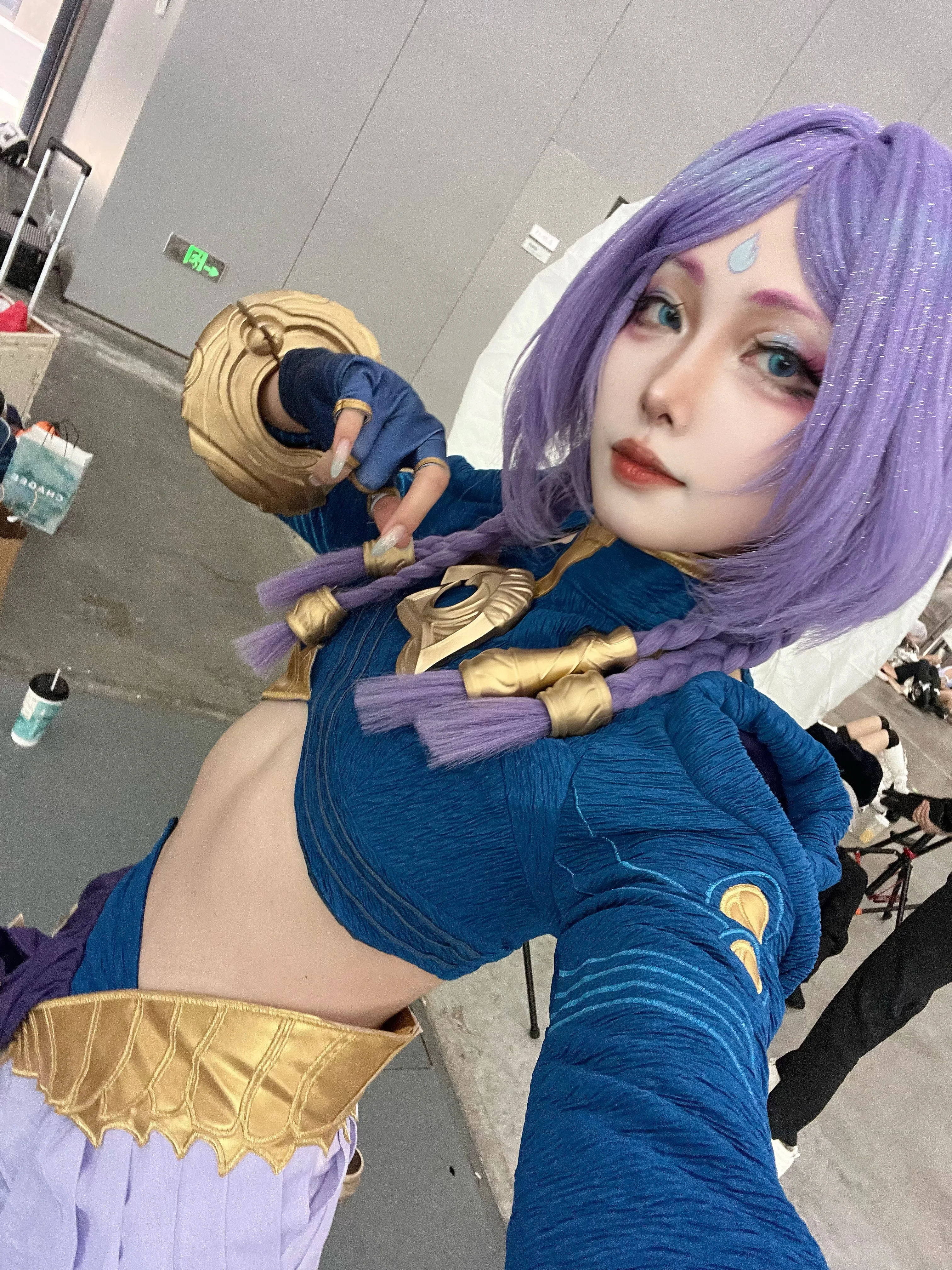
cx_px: 476
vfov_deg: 67.3
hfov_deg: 53.1
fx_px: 953
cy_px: 635
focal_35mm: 26
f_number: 1.5
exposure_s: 1/60
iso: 125
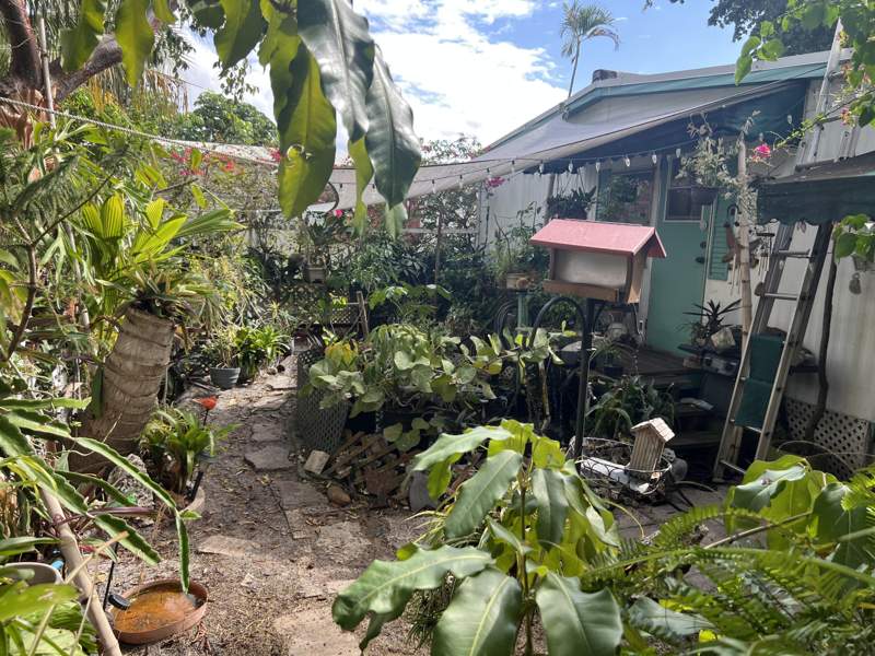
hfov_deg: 67.3
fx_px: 657
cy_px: 328
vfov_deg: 53.1
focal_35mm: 26
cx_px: 438
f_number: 1.5
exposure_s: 1/894
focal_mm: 5.7
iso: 50
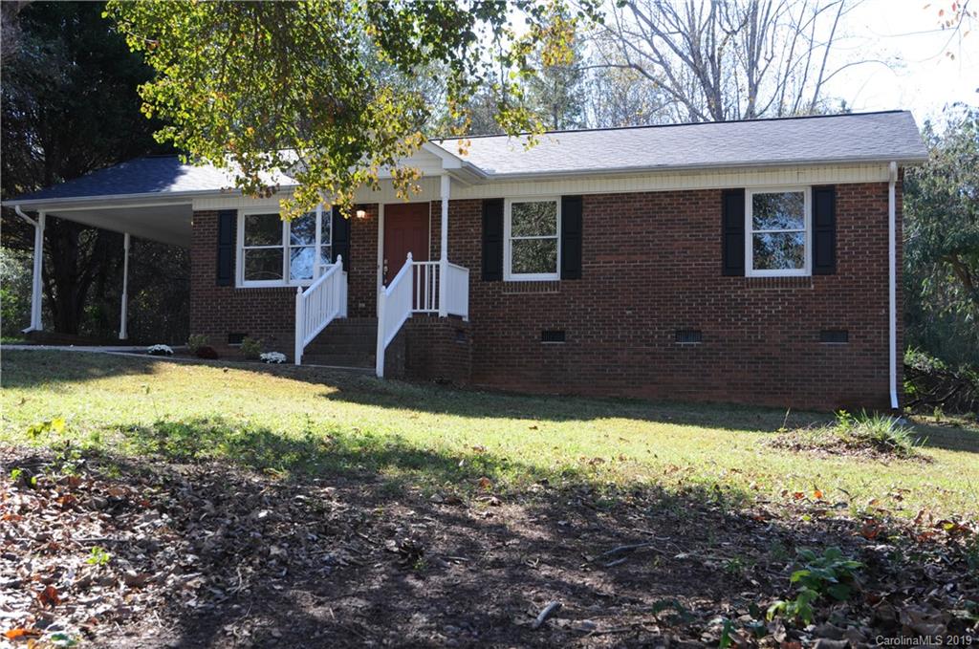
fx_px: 1099
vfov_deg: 32.9
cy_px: 324
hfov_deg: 48.0
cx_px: 490
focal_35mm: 40
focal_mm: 27
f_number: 7.1
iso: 200
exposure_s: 1/160
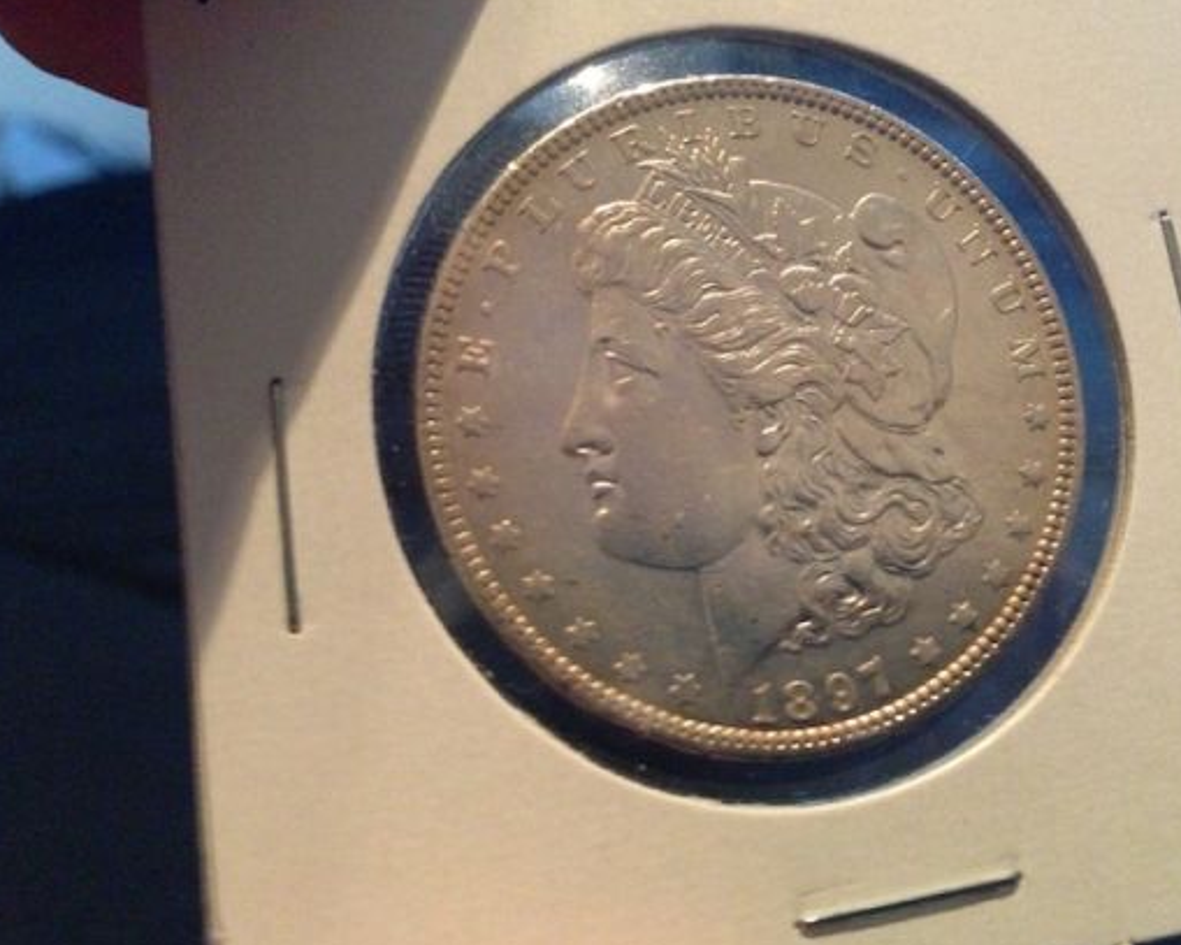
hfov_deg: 47.9
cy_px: 441
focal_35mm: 38
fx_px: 1328
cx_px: 638
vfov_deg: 39.1
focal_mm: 4.13
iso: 800
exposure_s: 1/17
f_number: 2.4
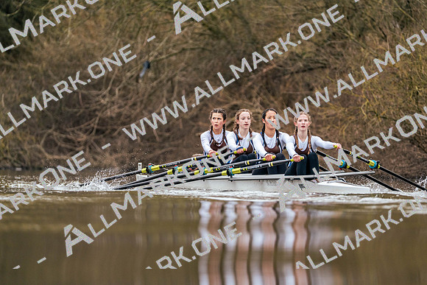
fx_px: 6489
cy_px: 142
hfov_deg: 3.8
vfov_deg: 2.5
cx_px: 214
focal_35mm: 547
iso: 2000
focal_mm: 547
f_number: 6.3
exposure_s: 1/2000
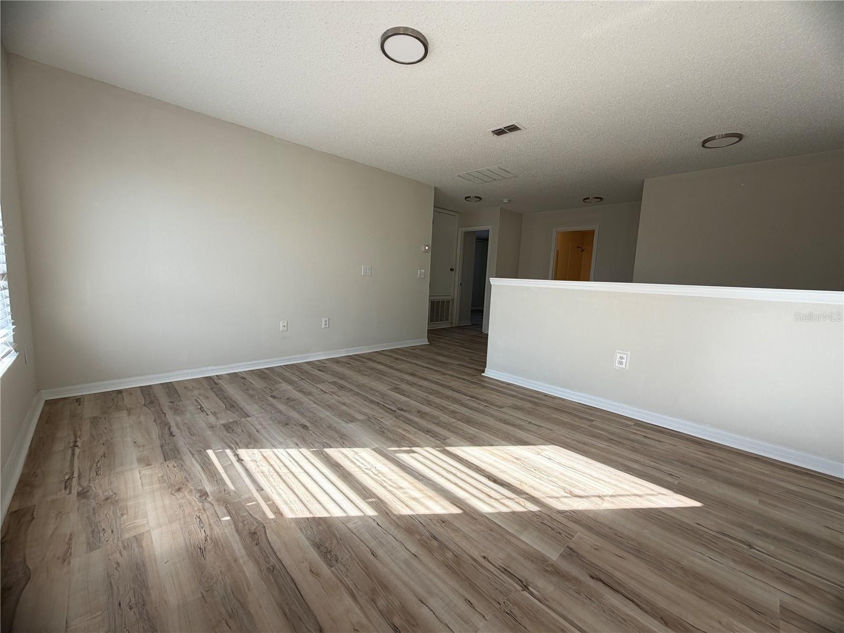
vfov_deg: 85.7
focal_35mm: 14
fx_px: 341
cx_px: 422
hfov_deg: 102.1
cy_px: 316
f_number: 2.2
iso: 40
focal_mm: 2.22
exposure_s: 1/132
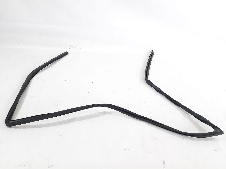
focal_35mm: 27
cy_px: 84
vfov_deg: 51.3
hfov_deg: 65.3
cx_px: 113
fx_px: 176
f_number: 1.7
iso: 200
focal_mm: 3.93
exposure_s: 1/50
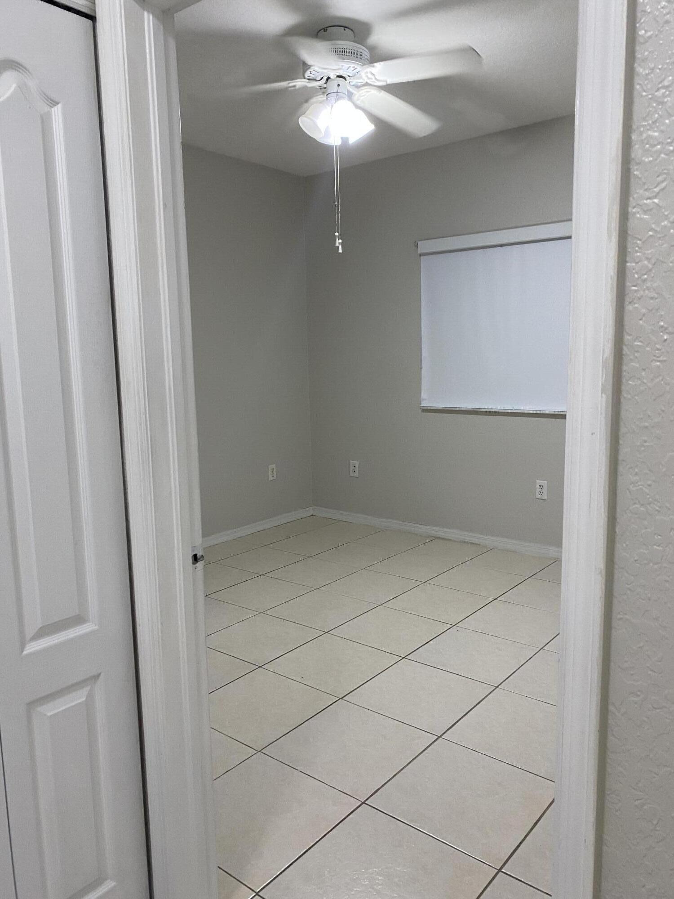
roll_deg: +1.0
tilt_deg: -8.1
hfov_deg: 53.1
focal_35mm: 26
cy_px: 450
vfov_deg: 67.3
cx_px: 337
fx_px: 675
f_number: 1.8
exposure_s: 1/60
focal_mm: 4.25
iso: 125
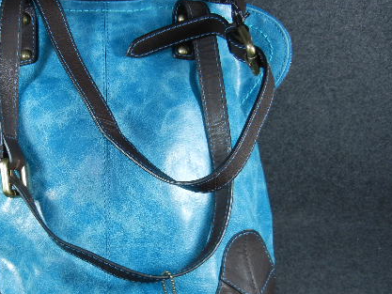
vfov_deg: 31.4
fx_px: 521
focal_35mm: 46
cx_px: 111
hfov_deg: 40.4
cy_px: 182
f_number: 3.5
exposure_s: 1/30
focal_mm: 5.4
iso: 321
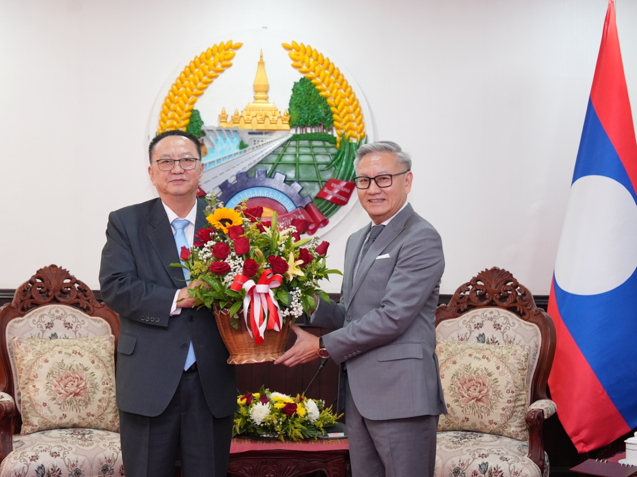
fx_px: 1233
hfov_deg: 28.9
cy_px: 236
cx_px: 281
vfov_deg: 21.9
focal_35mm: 67
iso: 3200
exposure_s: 1/160
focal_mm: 61
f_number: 4
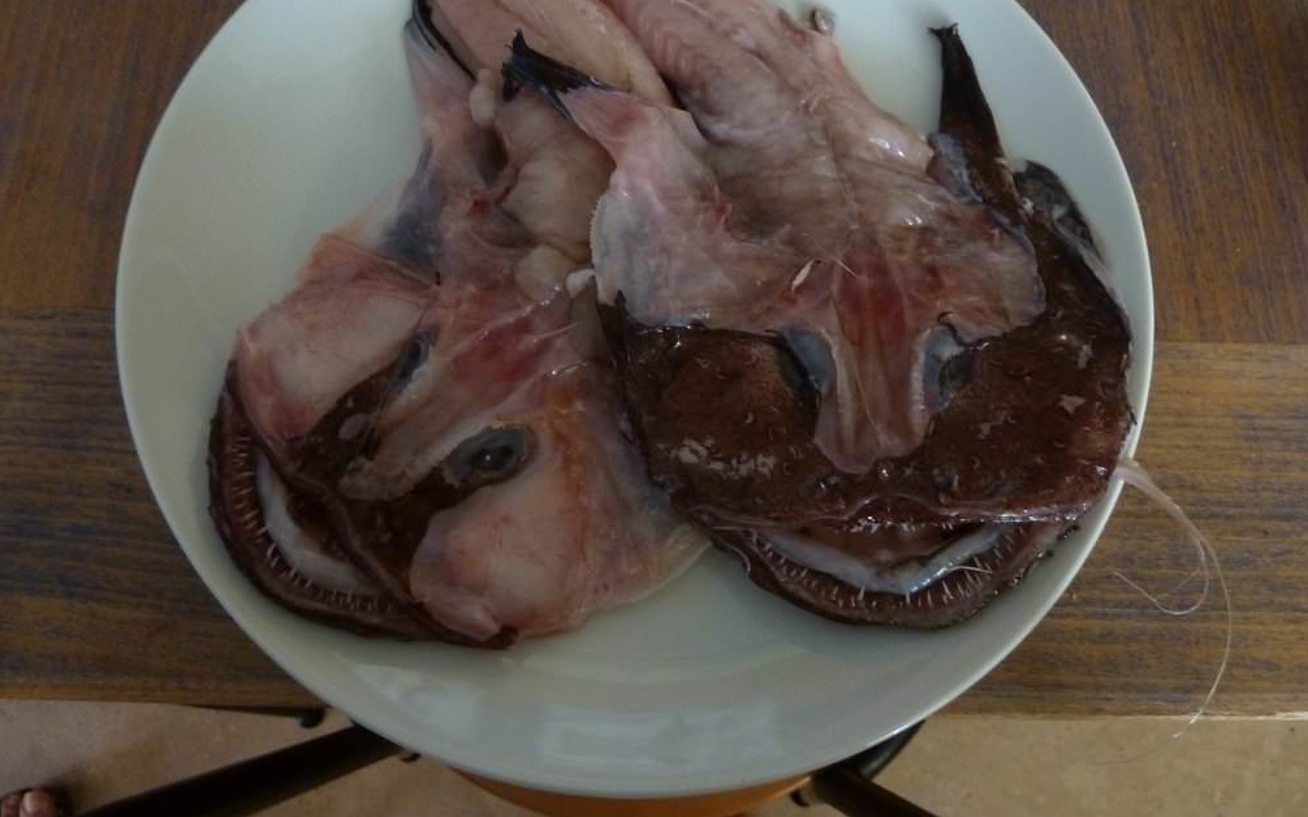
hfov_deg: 68.4
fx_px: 962
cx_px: 648
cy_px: 329
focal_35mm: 27
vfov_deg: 45.8
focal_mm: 4.1
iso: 400
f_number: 3.3
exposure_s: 1/20
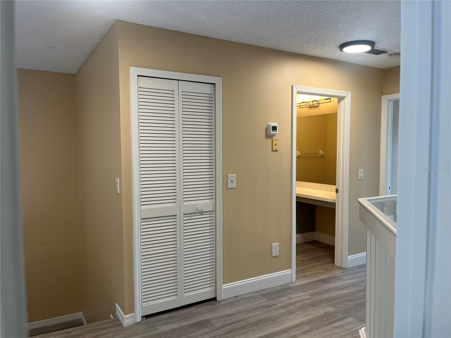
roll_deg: +0.5
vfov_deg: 53.1
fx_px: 339
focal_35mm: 26
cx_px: 226
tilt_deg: -4.2
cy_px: 169
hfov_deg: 67.3
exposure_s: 1/60
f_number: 1.6
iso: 64
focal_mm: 5.1
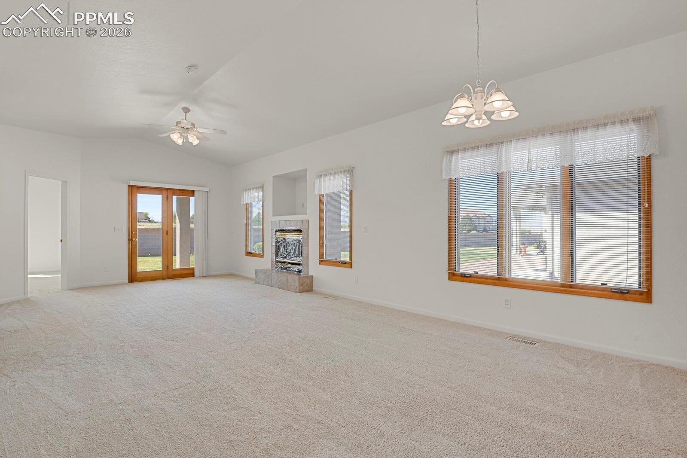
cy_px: 229
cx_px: 344
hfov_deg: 93.3
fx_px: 324
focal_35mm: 17
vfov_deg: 70.4
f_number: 8
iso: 250
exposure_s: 1/2
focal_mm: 17
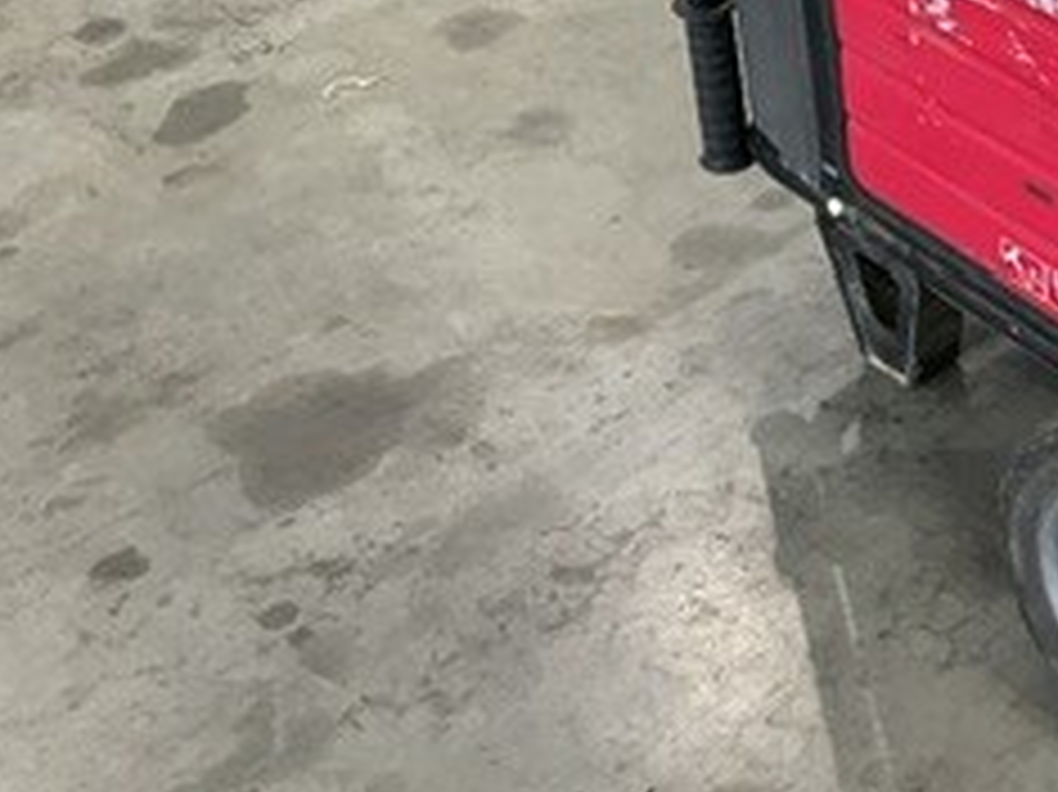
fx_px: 2413
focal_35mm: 79
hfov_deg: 22.3
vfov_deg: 18.4
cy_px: 94
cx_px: 1346
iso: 160
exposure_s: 1/50
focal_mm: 3
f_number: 1.8
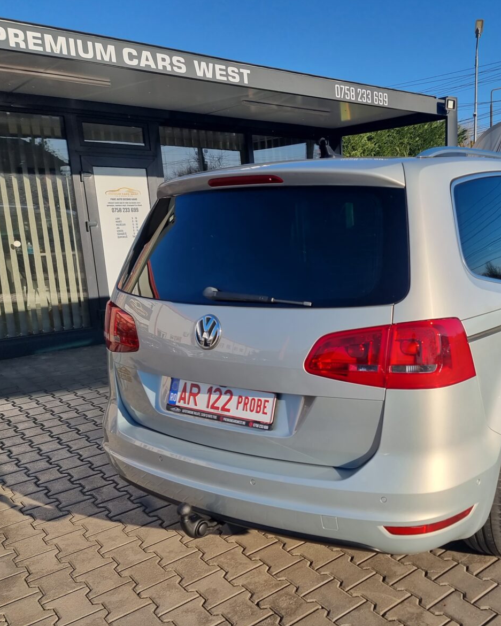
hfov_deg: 43.9
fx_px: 593
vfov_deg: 55.7
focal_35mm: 32
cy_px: 319
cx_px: 391
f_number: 1.8
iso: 50
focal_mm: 6.7
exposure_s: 1/646
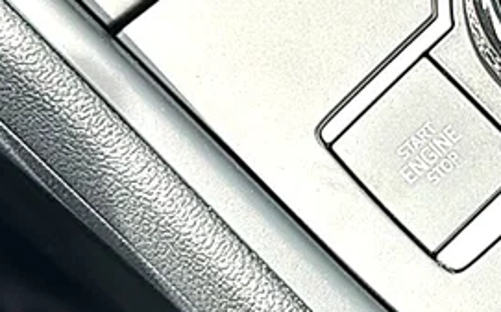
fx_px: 1310
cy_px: -19
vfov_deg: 13.4
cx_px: 599
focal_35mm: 96
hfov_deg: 20.3
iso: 80
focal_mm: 6.86
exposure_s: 1/264
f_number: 1.78
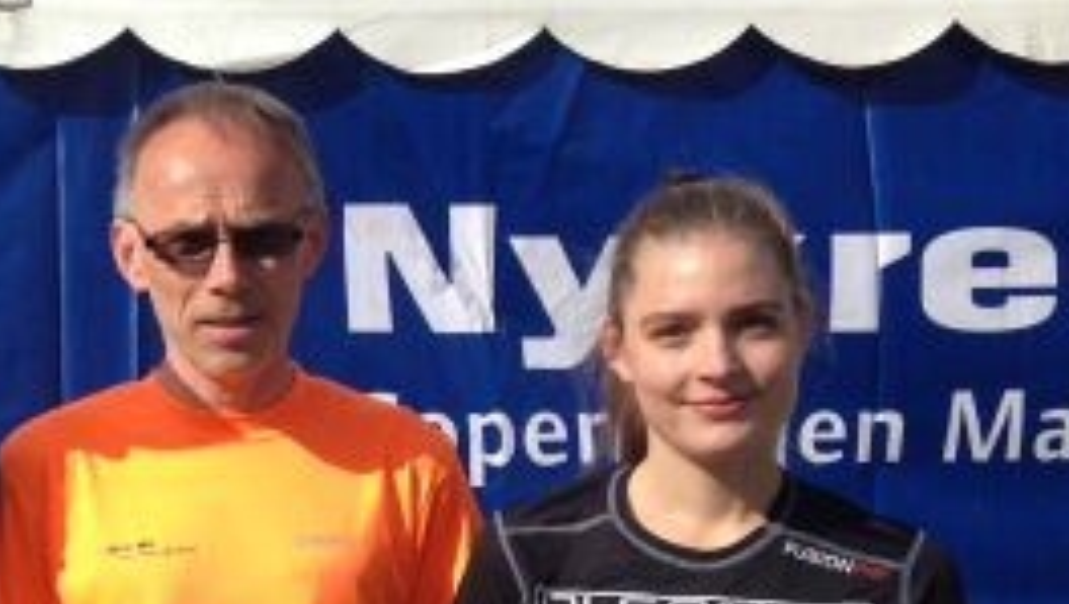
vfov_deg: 17.7
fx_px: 1929
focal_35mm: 68
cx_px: 138
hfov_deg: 29.9
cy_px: 428
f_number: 2.4
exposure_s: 1/1938
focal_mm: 4.12
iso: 50
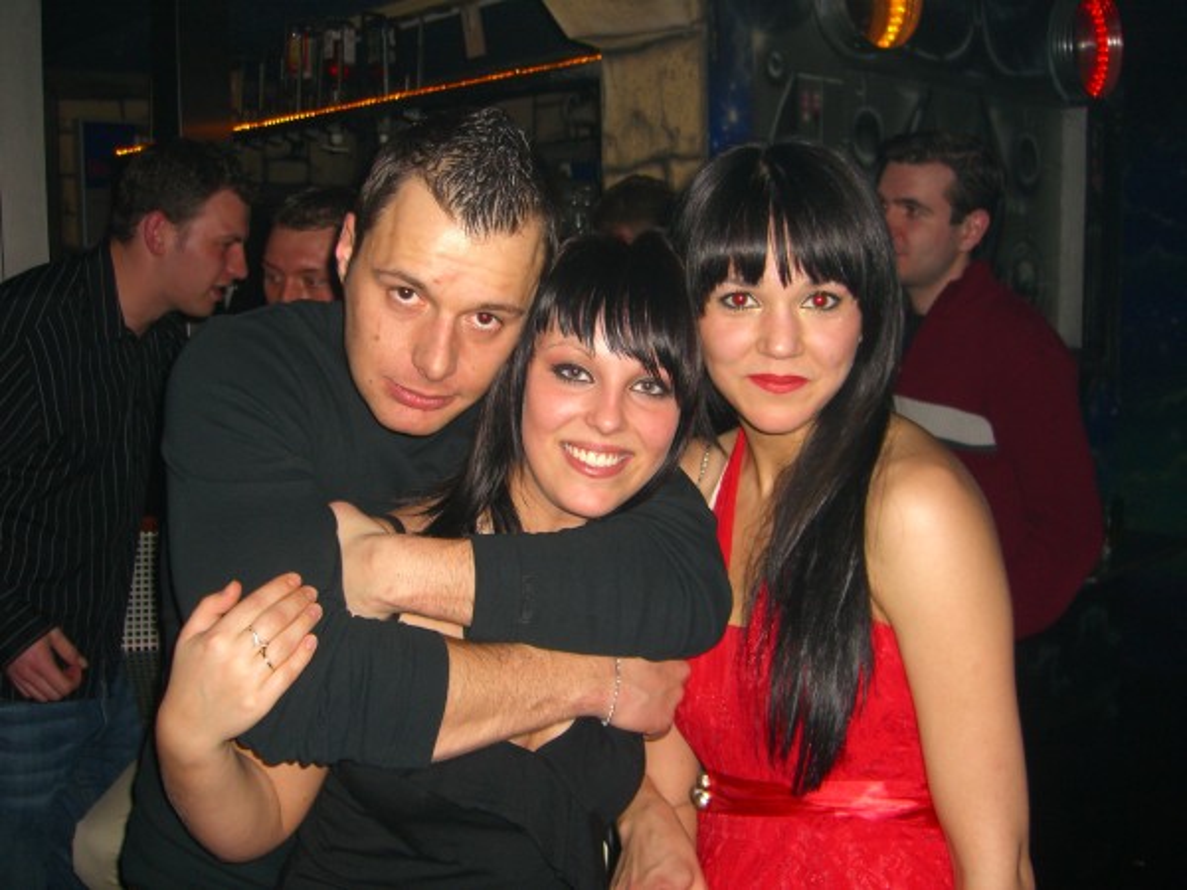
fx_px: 1303
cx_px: 594
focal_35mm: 38
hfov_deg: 49.0
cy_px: 445
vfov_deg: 37.7
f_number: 2.8
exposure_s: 1/60
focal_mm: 7.9
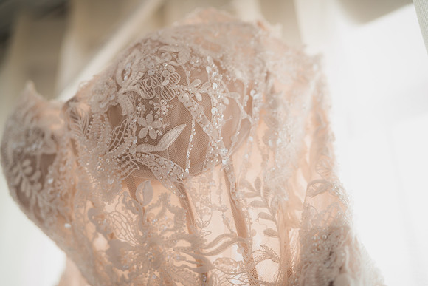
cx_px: 214
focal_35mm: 50
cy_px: 143
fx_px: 595
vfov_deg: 27.0
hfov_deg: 39.6
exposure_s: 1/125
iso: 400
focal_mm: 50
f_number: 1.4
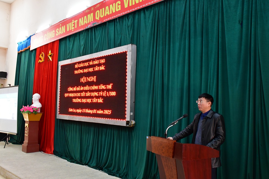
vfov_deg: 39.9
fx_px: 246
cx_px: 134
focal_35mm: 33
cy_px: 90
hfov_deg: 57.2
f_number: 8
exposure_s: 1/60
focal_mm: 22
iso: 3200
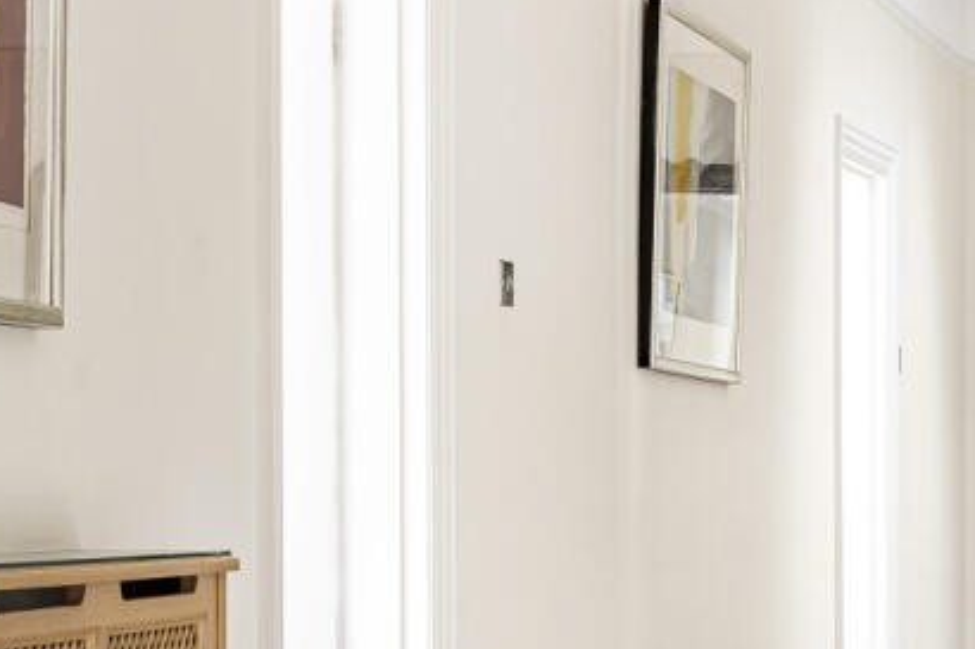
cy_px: 497
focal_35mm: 125
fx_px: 3384
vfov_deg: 10.9
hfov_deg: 16.4
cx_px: 575
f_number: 9
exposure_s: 1.6
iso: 200
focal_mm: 50
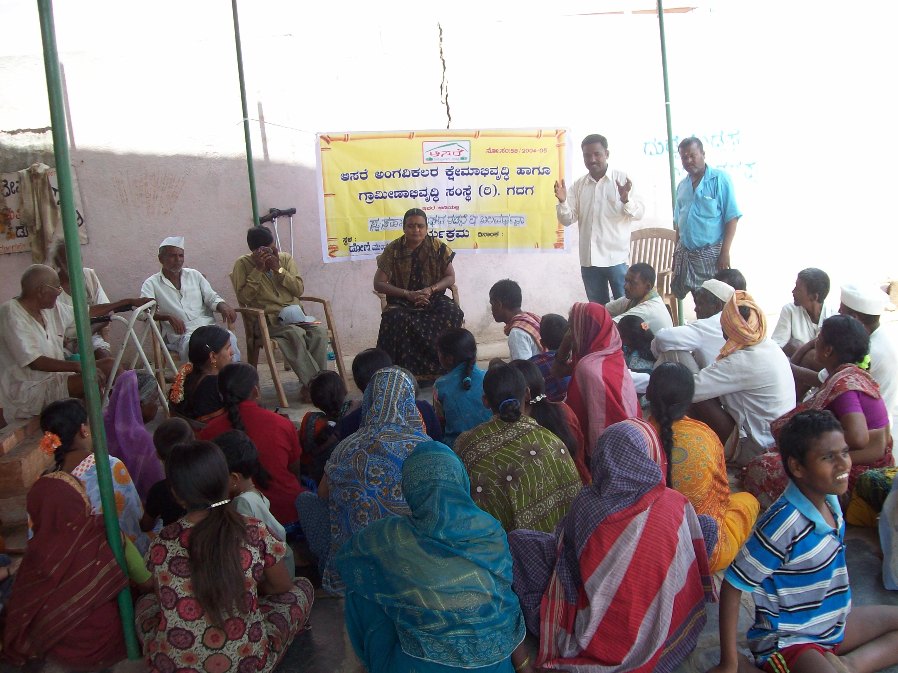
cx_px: 449
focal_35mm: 36
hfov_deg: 51.4
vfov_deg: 39.7
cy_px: 336
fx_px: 934
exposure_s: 1/183
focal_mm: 6
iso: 80
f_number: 2.7
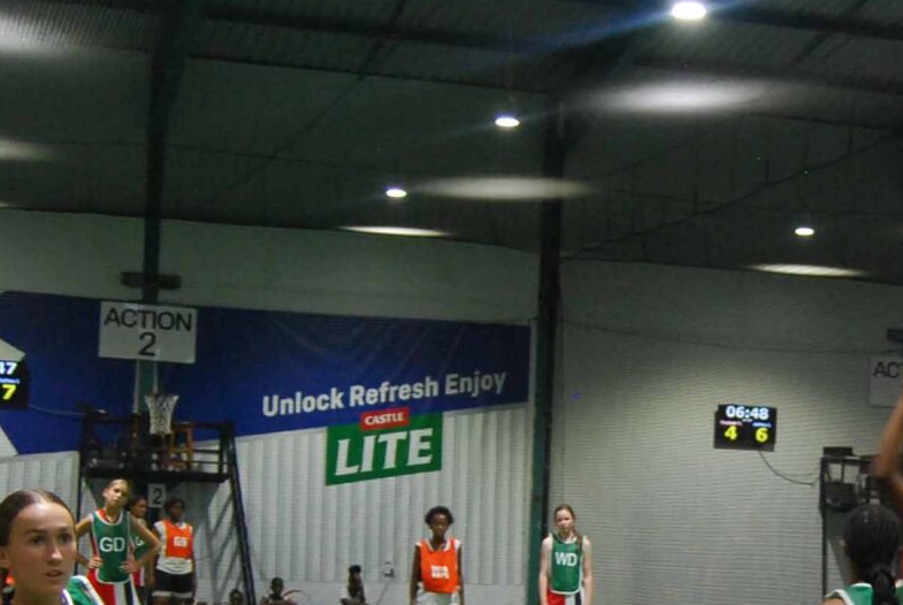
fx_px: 2211
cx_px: 714
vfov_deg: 15.4
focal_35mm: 88
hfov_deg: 22.8
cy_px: 516
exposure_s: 1/60
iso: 720
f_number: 3.5
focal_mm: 18
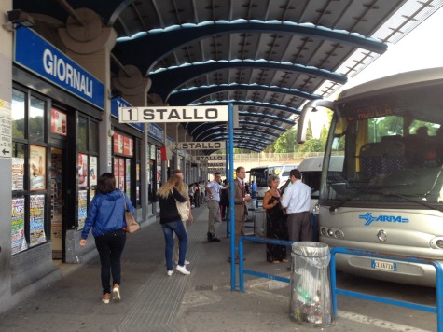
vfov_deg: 40.7
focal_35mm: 35
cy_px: 166
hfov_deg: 52.6
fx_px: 448
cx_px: 222
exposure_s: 1/40
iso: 64
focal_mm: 4.28
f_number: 2.4
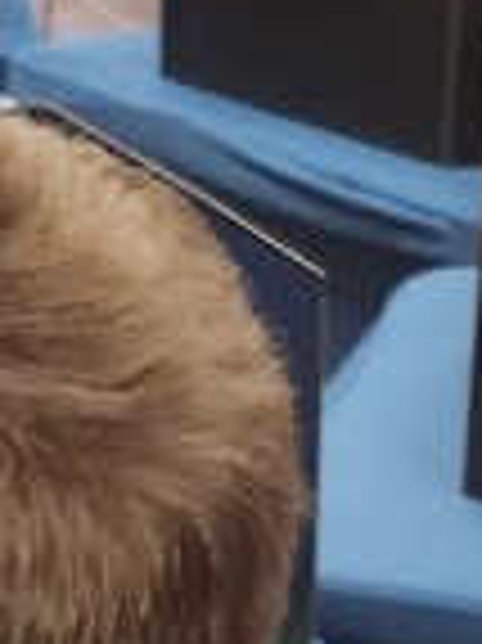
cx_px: 360
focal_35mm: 165
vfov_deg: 9.9
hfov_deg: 9.0
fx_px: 3068
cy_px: 1743
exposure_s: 1/120
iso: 800
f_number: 1.8
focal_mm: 5.54
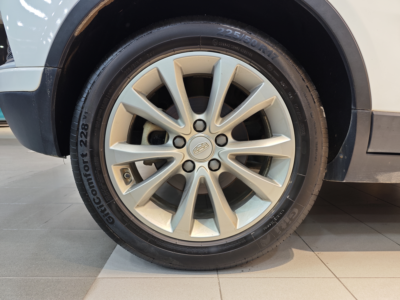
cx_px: 200
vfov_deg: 58.9
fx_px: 266
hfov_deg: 73.9
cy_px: 150
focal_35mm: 23
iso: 200
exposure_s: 1/48.3
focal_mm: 8.7
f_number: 1.9
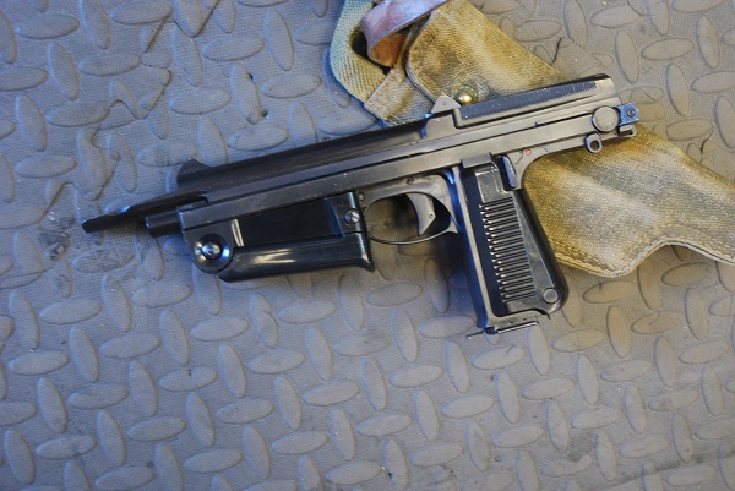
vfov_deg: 30.9
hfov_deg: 44.9
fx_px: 889
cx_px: 368
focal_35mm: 44
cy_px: 246
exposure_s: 1/30
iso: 800
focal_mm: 29
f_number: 4
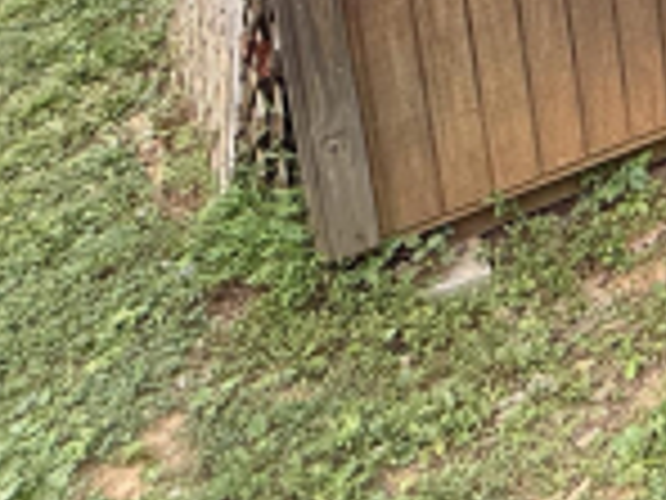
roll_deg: +1.6
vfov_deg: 18.5
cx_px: 1186
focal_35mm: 63
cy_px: -383
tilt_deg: -9.1
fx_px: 1212
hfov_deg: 21.2
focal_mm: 2.22
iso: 64
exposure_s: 1/229
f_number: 2.2
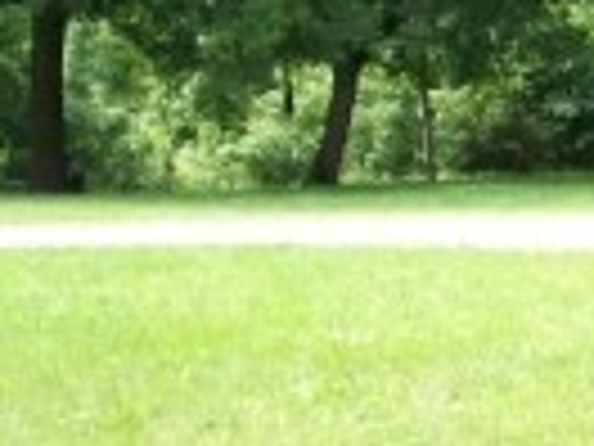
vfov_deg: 10.0
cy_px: 633
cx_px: 889
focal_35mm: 144
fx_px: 2471
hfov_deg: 13.0
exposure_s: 1/110
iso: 80
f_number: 2.8
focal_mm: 6.2
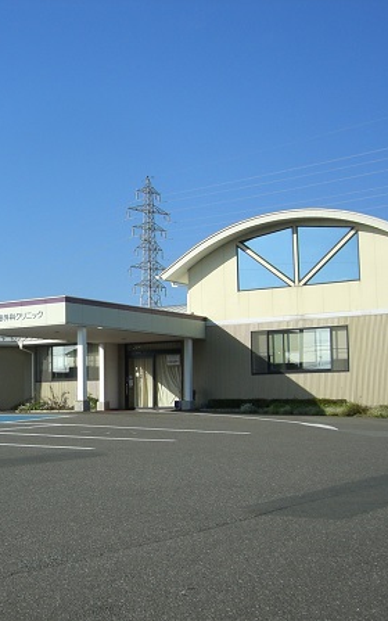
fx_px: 914
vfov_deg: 37.5
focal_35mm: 54
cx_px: 79
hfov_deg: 23.6
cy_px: 310
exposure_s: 1/800
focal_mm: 6.2
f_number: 4.3
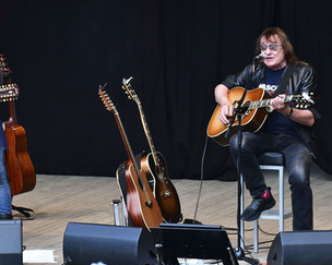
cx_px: 111
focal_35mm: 417
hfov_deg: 4.6
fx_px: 4096
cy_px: 152
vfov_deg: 3.7
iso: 2000
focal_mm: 200
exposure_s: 1/400
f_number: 5.6
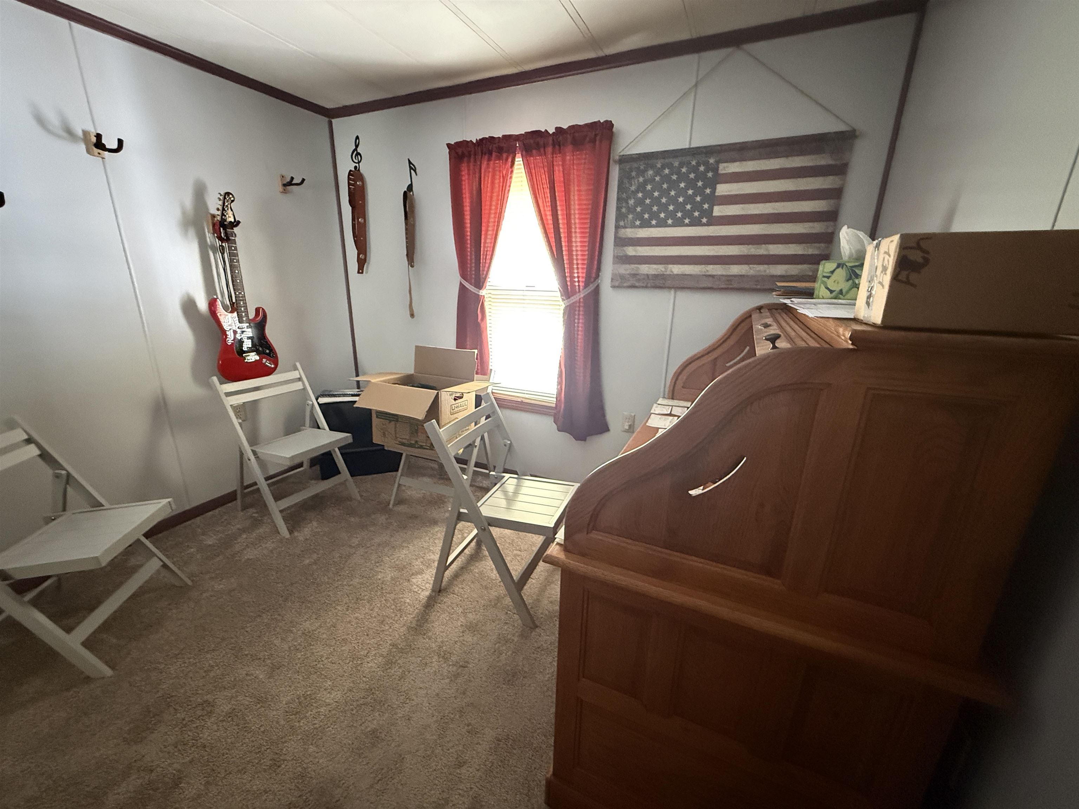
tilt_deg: -16.2
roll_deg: -0.6
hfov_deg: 102.1
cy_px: 404
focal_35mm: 14
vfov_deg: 85.7
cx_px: 540
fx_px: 436
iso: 1250
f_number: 2.2
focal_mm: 2.22
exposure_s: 1/60
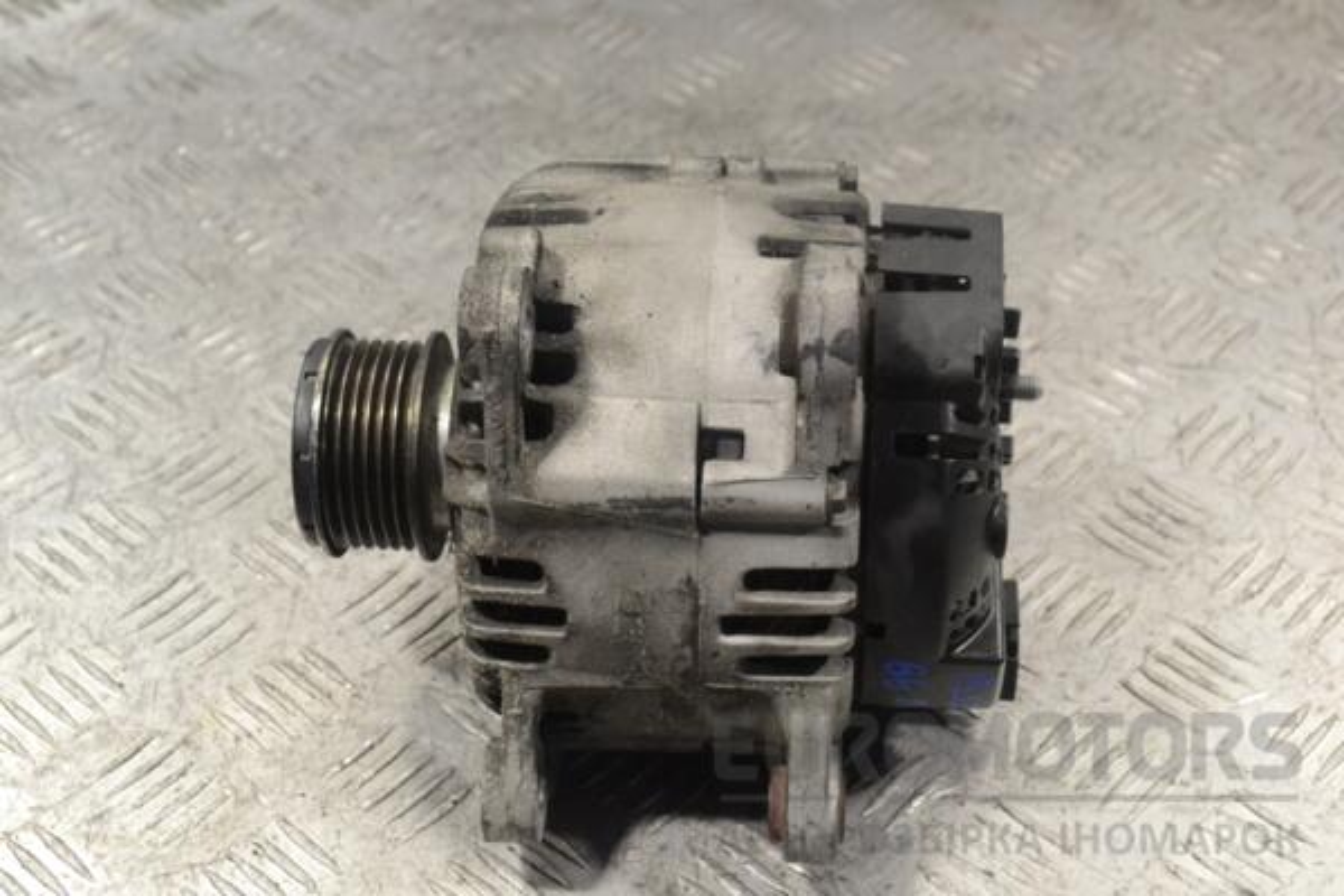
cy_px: 448
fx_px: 2240
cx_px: 672
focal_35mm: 60
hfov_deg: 33.4
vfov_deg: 22.6
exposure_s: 1/250
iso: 3200
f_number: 8
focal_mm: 40
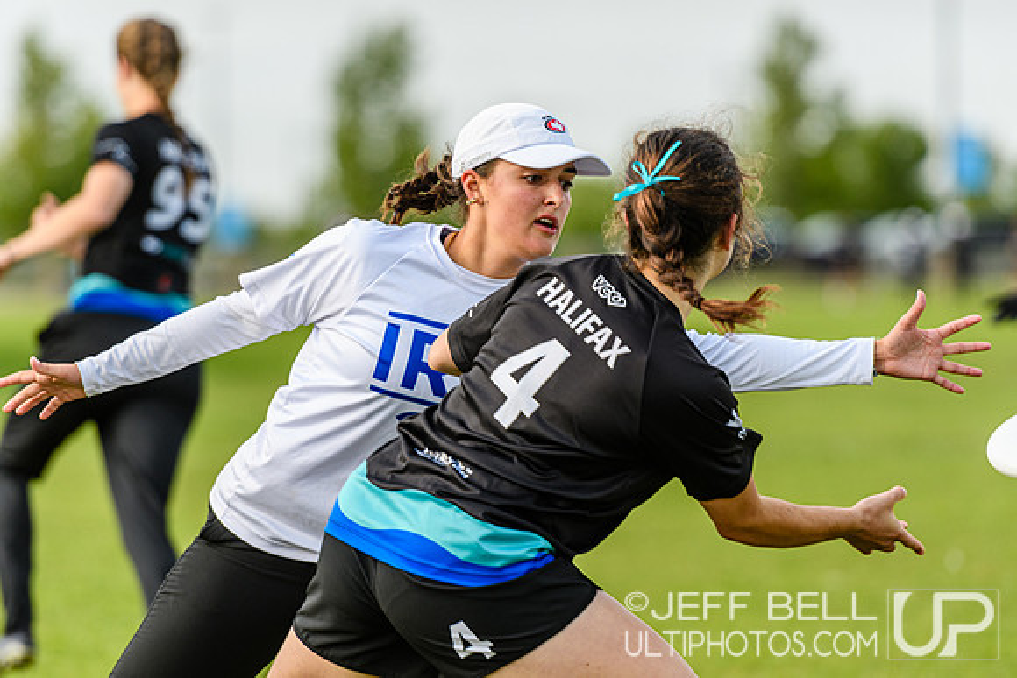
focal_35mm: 300
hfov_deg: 6.9
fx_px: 8477
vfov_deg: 4.6
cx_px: 508
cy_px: 339
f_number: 3.2
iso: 250
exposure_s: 1/1250
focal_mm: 200
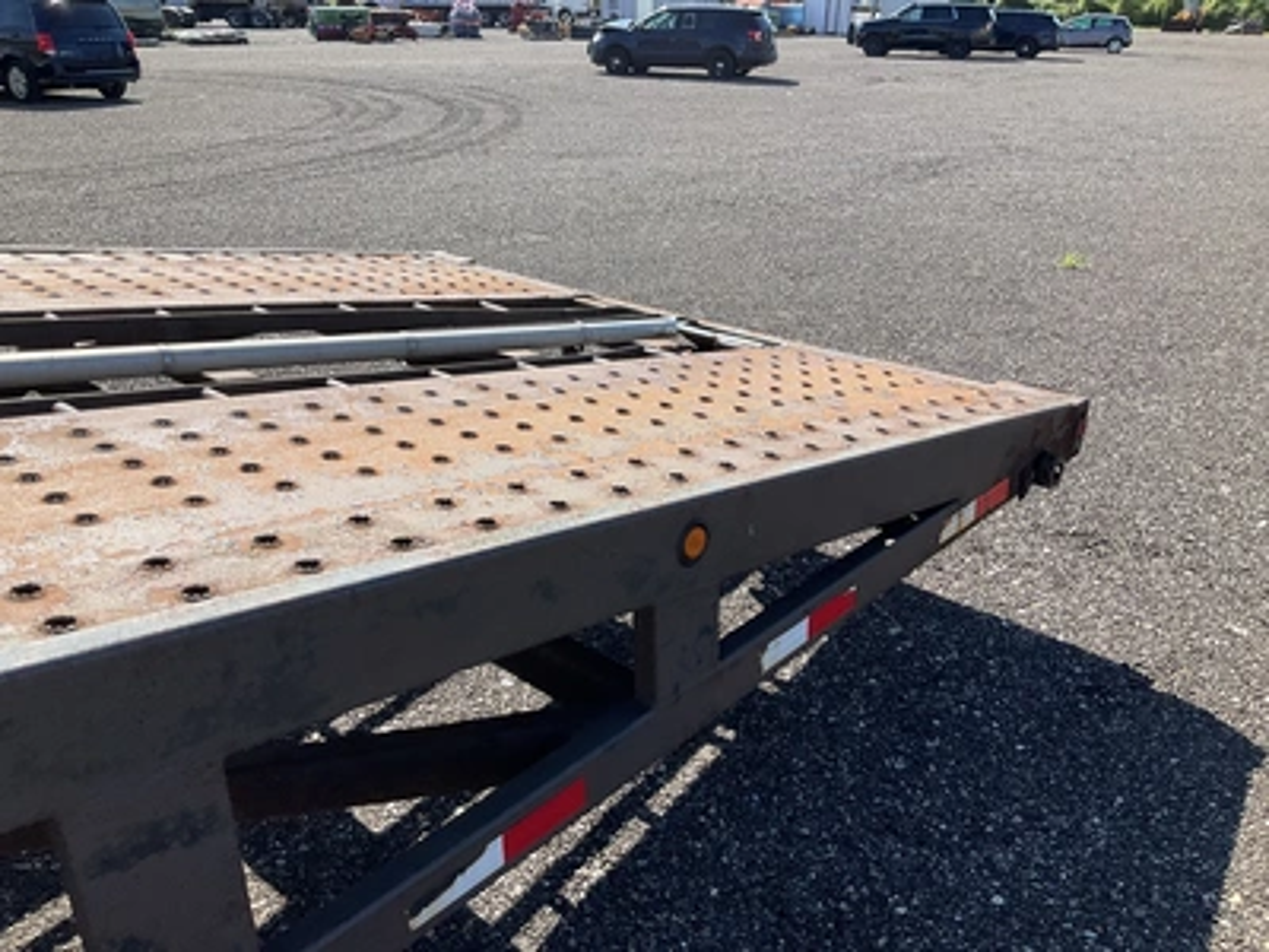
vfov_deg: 48.2
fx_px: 1063
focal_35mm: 29
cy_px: 476
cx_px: 634
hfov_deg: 61.7
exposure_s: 1/929
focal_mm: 3
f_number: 1.8
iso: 25
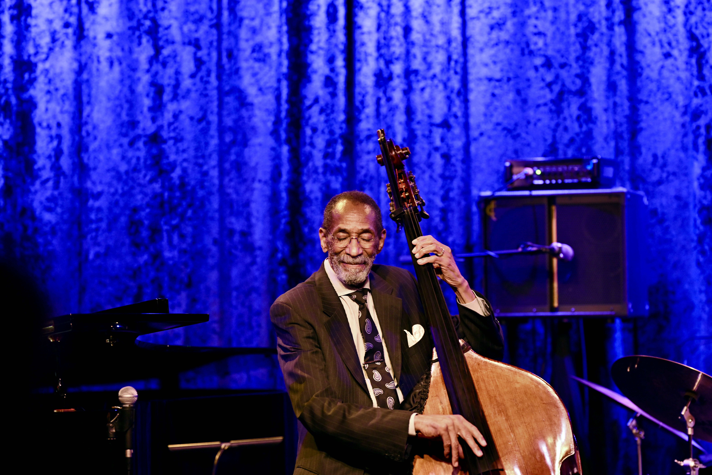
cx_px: 356
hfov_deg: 15.2
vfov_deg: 10.2
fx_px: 2670
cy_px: 238
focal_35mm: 135
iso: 1600
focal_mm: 135
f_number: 1.8
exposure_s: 1/160
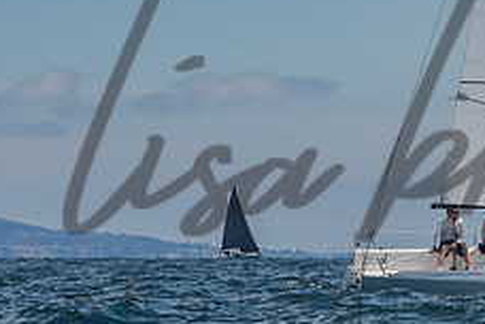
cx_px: 538
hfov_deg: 4.4
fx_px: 6264
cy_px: 143
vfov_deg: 3.0
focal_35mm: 465
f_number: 14
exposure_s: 1/1600
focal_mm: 122
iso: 640
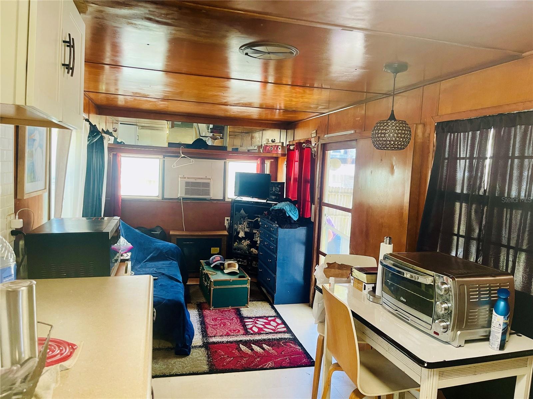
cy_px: 200
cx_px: 266
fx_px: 385
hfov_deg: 69.4
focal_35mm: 25
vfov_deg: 54.9
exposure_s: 1/60
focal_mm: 5.1
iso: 200
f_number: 1.6
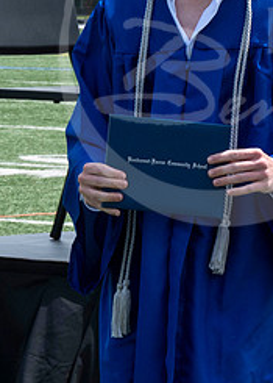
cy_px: -41
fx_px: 3886
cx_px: -61
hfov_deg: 4.0
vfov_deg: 5.6
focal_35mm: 358
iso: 200
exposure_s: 1/250
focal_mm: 70
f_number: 13
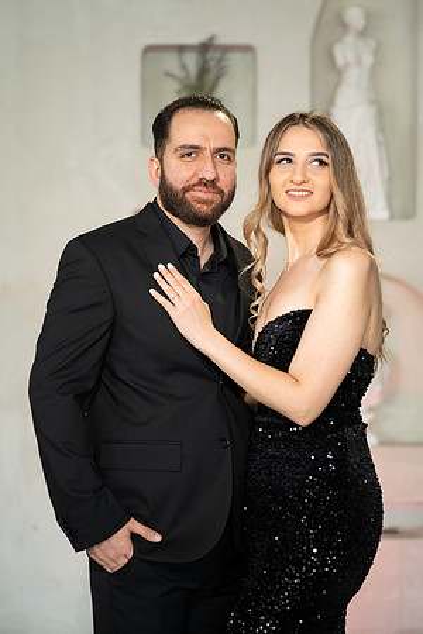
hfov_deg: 16.3
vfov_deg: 24.2
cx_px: 212
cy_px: 317
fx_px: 1480
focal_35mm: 84
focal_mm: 84
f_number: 2.8
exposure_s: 1/400
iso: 1000
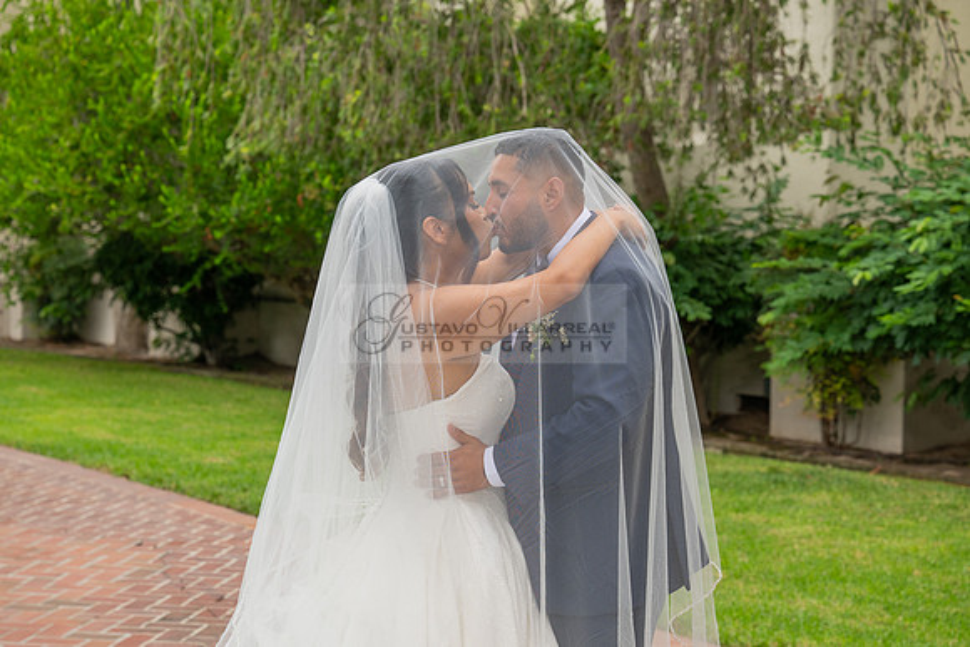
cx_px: 485
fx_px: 1886
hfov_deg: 28.8
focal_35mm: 70
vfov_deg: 19.5
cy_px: 324
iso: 200
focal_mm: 70
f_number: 5.6
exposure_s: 1/200
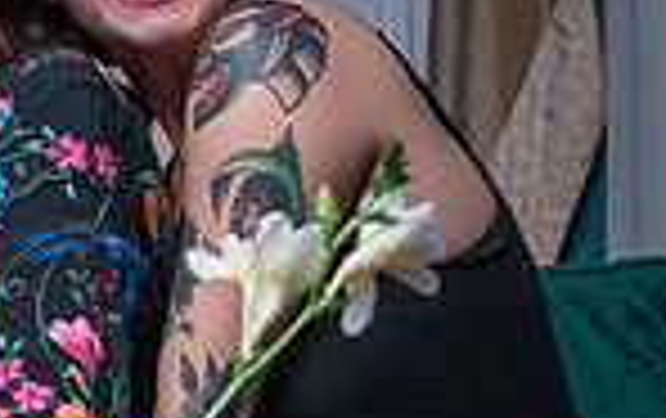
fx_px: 2309
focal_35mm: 127
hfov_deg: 16.0
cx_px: -29
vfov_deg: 10.3
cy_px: 349
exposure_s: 1/200
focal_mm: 31
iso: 2000
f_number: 5.6
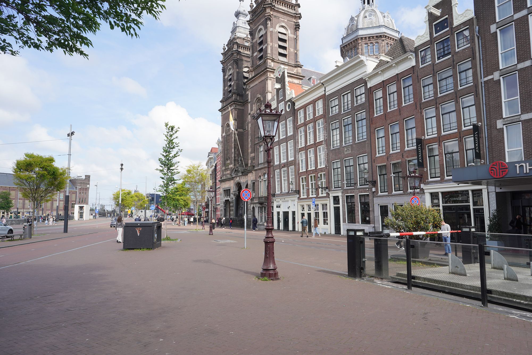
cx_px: 266
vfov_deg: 53.1
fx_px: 355
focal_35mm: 24
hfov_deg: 73.7
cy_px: 178
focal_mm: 24
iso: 100
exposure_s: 1/100
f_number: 11
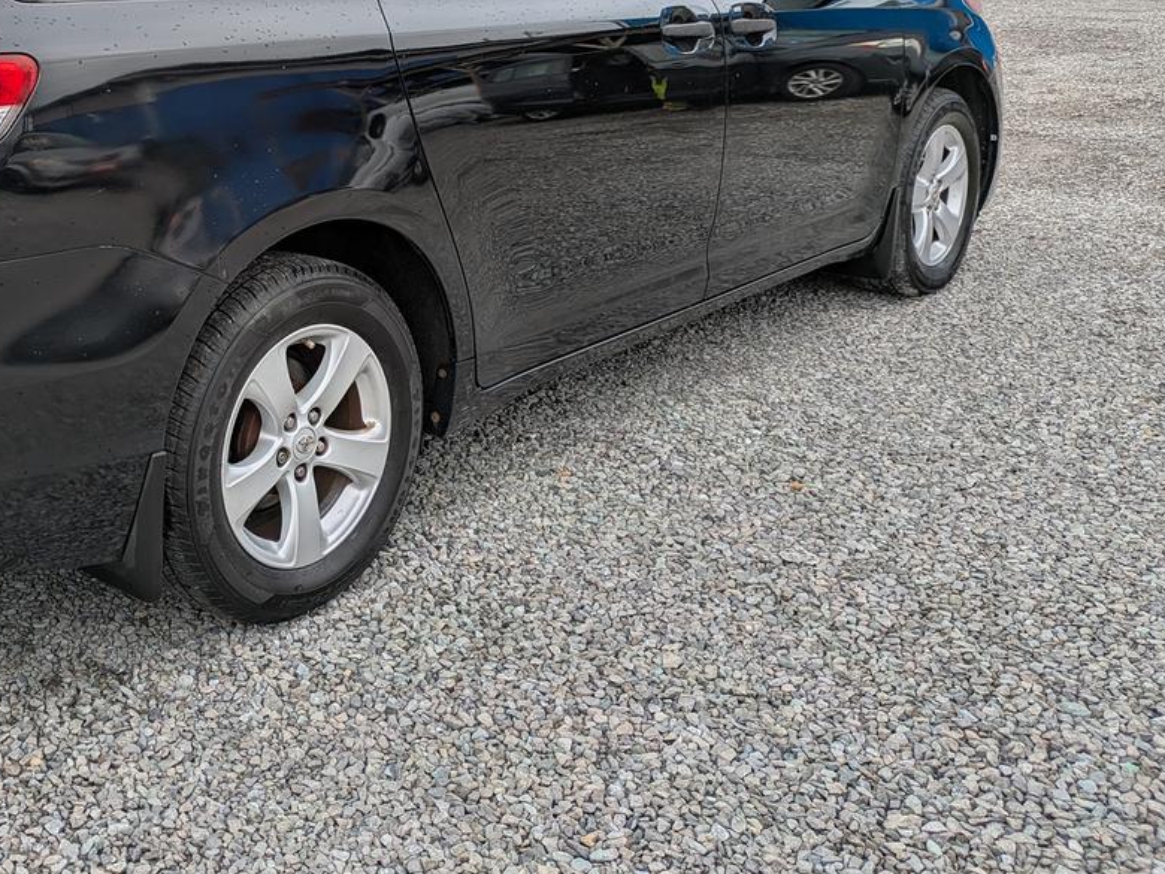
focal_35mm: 41
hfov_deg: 43.4
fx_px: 1380
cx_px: 217
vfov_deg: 34.2
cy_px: 190
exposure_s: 1/856
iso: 42
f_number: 1.89
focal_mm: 5.43
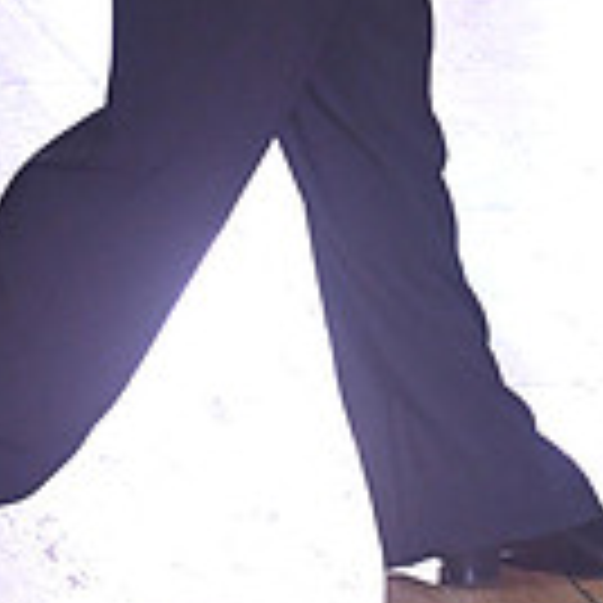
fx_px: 6681
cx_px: 754
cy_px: -328
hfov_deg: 5.1
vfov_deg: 5.1
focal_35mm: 339
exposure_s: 1/400
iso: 3200
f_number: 6.3
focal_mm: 92
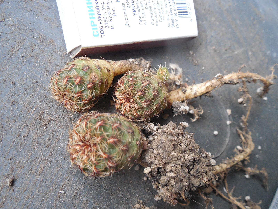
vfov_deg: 45.4
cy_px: 104
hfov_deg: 58.4
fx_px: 249
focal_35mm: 31
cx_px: 139
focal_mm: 5.6
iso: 400
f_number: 3.6
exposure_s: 1/20
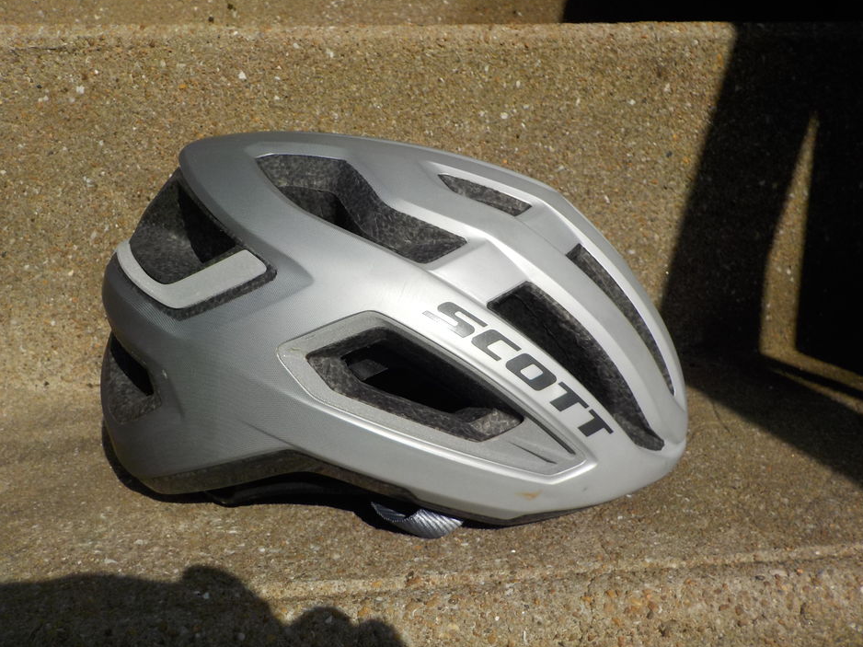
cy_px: 309
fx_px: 798
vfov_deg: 44.1
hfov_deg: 56.8
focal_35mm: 32
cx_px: 430
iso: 125
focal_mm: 4.1
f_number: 6.6
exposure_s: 1/800
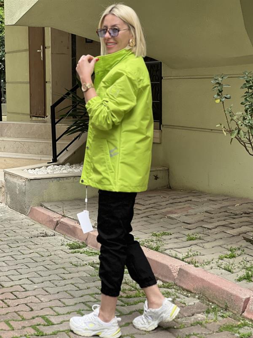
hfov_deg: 19.1
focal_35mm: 77
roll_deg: -0.1
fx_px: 750
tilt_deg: -5.6
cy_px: 169
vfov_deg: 25.3
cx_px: 126
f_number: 2.8
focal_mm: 9
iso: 100
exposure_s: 1/121
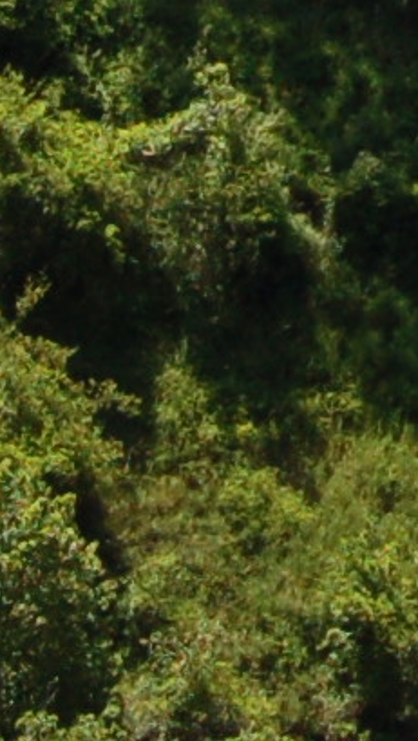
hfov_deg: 3.4
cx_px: 1044
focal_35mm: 357
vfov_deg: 5.9
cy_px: -918
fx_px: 7023
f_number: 10
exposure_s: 1/400
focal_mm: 31
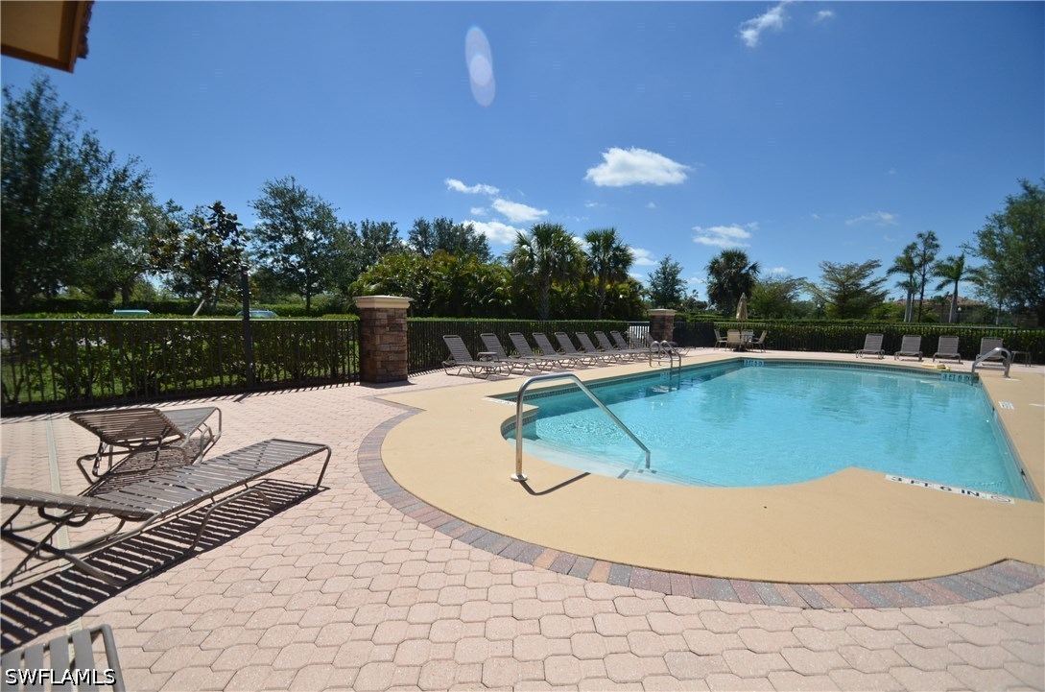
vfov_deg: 77.1
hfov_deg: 100.5
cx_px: 522
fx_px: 434
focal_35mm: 15
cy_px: 346
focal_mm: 10
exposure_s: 1/8000
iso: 400
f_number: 4
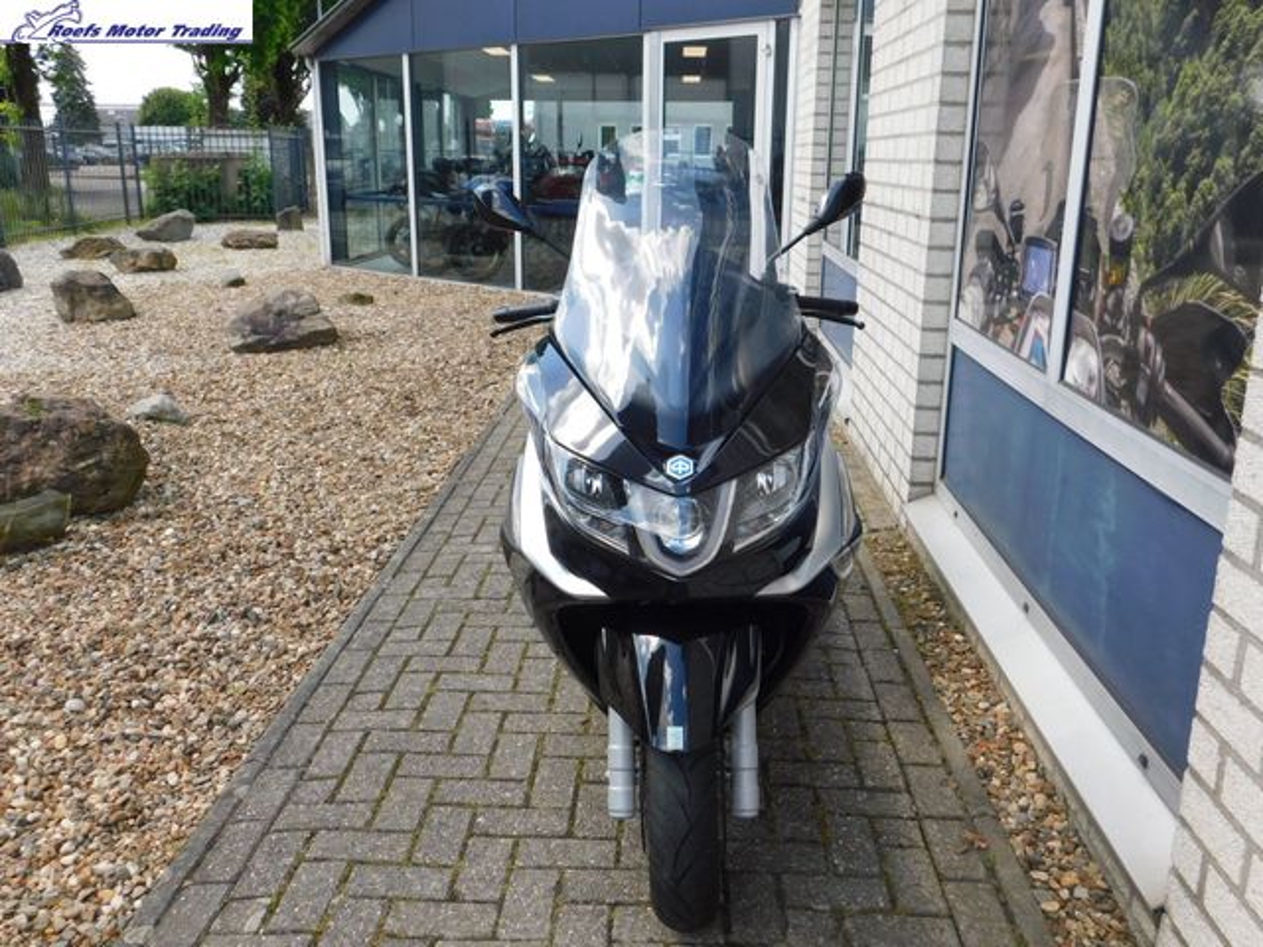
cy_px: 474
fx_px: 1095
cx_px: 632
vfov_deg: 46.8
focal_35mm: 30
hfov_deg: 60.0
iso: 125
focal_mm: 5.3
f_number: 3.2
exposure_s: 1/400
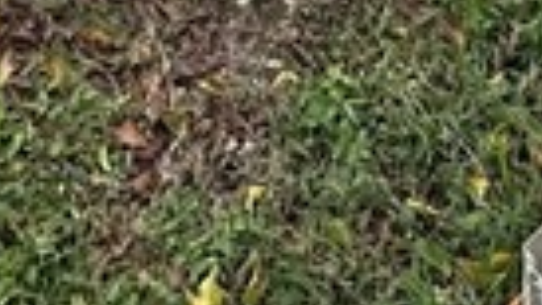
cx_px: 202
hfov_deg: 18.8
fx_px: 1638
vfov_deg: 6.8
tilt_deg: -2.6
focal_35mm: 114
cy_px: -1081
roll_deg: -0.7
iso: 40
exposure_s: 1/195
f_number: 2.2
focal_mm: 2.22
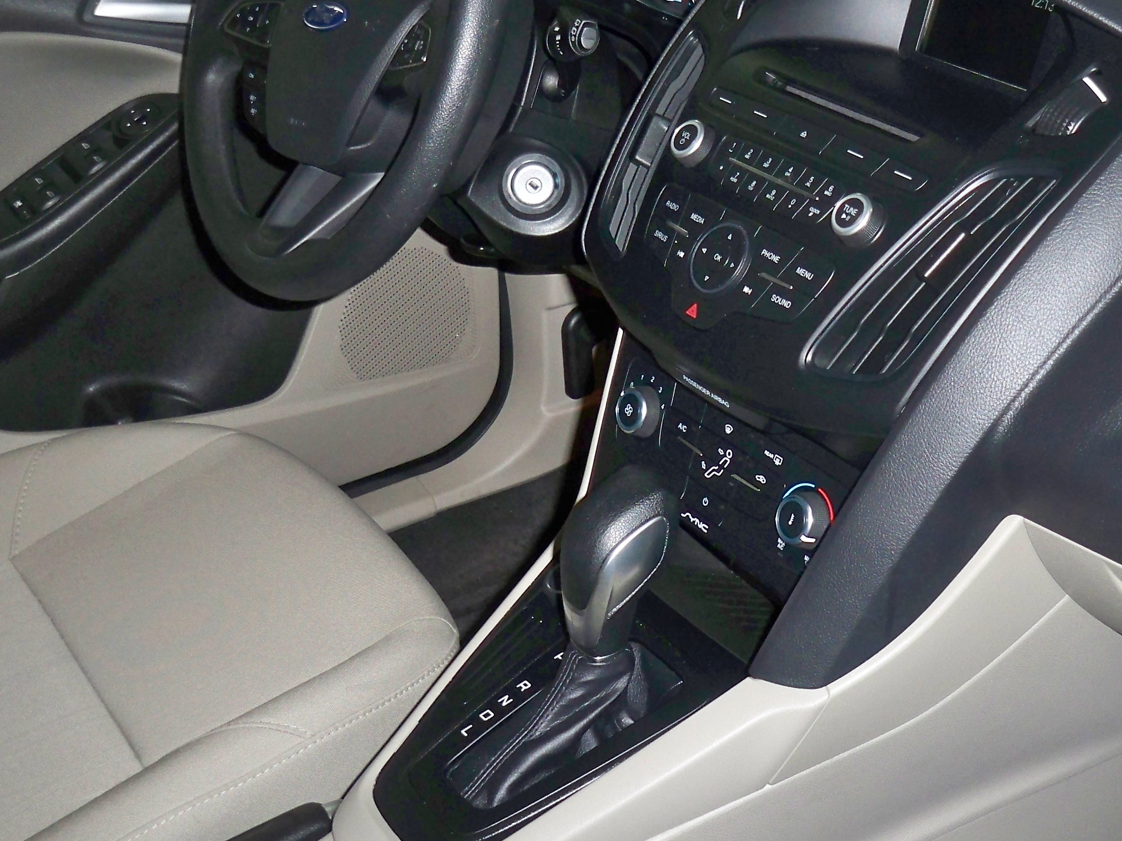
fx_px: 1815
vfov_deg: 26.1
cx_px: 644
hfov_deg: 34.3
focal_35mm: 56
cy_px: 345
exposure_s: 1/60
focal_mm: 6.3
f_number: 3.1
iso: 200
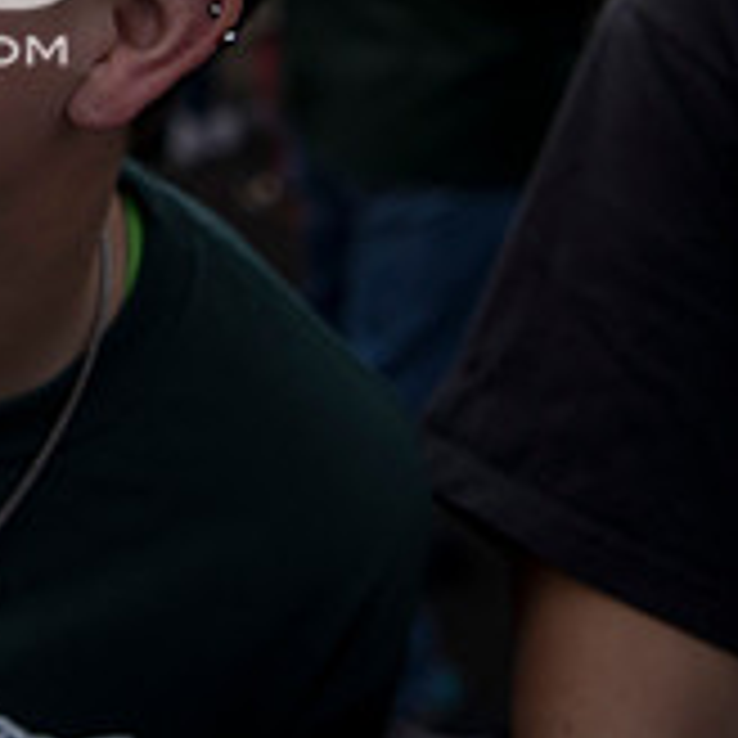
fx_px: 1737
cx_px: -243
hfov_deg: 21.5
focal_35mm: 72
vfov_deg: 22.4
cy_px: -110
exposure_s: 1/2000
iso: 250
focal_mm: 24
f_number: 2.8
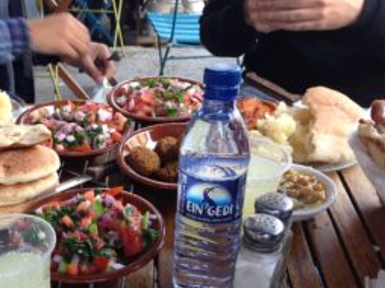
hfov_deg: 36.1
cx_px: 103
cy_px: 211
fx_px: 578
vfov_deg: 27.7
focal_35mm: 52
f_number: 2.4
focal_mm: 4.12
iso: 50
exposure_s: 1/40
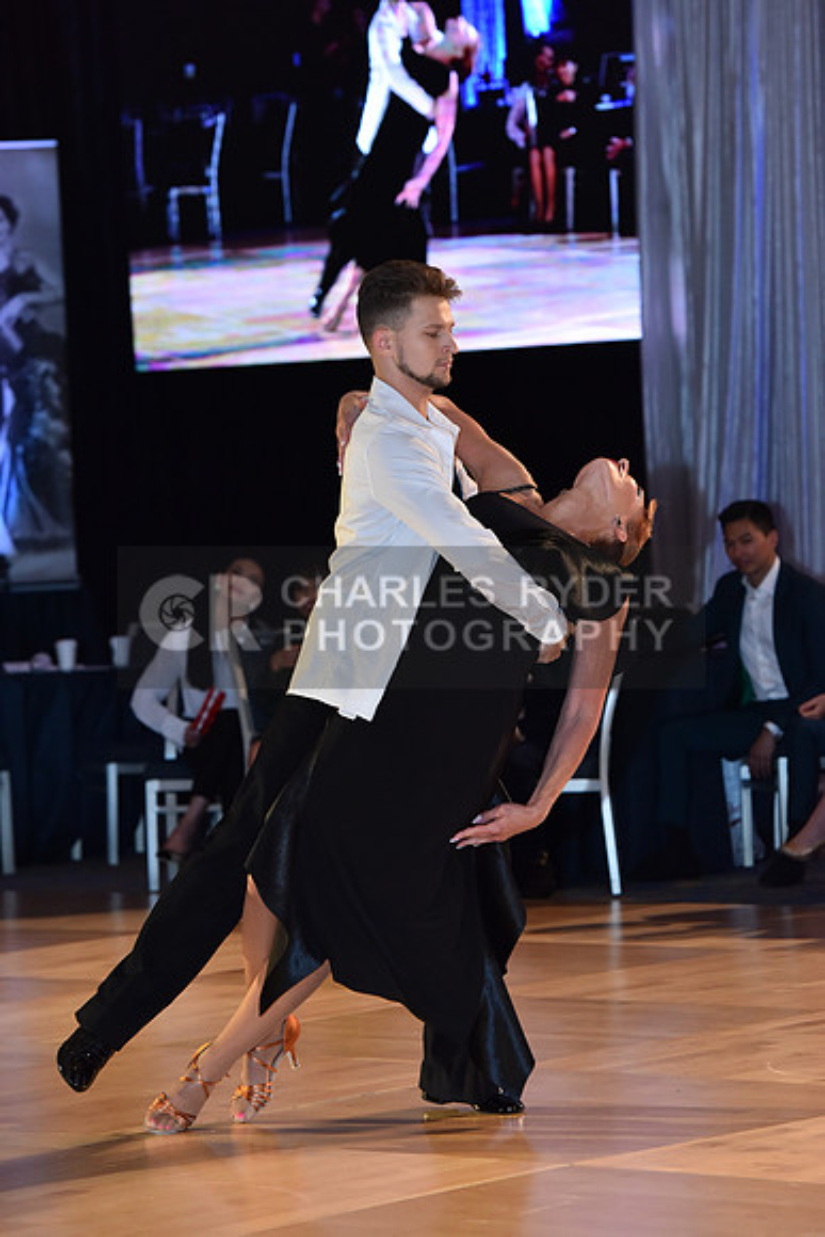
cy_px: 618
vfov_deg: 15.2
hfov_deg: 10.2
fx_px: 4637
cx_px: 412
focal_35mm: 135
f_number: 4.5
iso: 2000
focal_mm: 135
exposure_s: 1/320
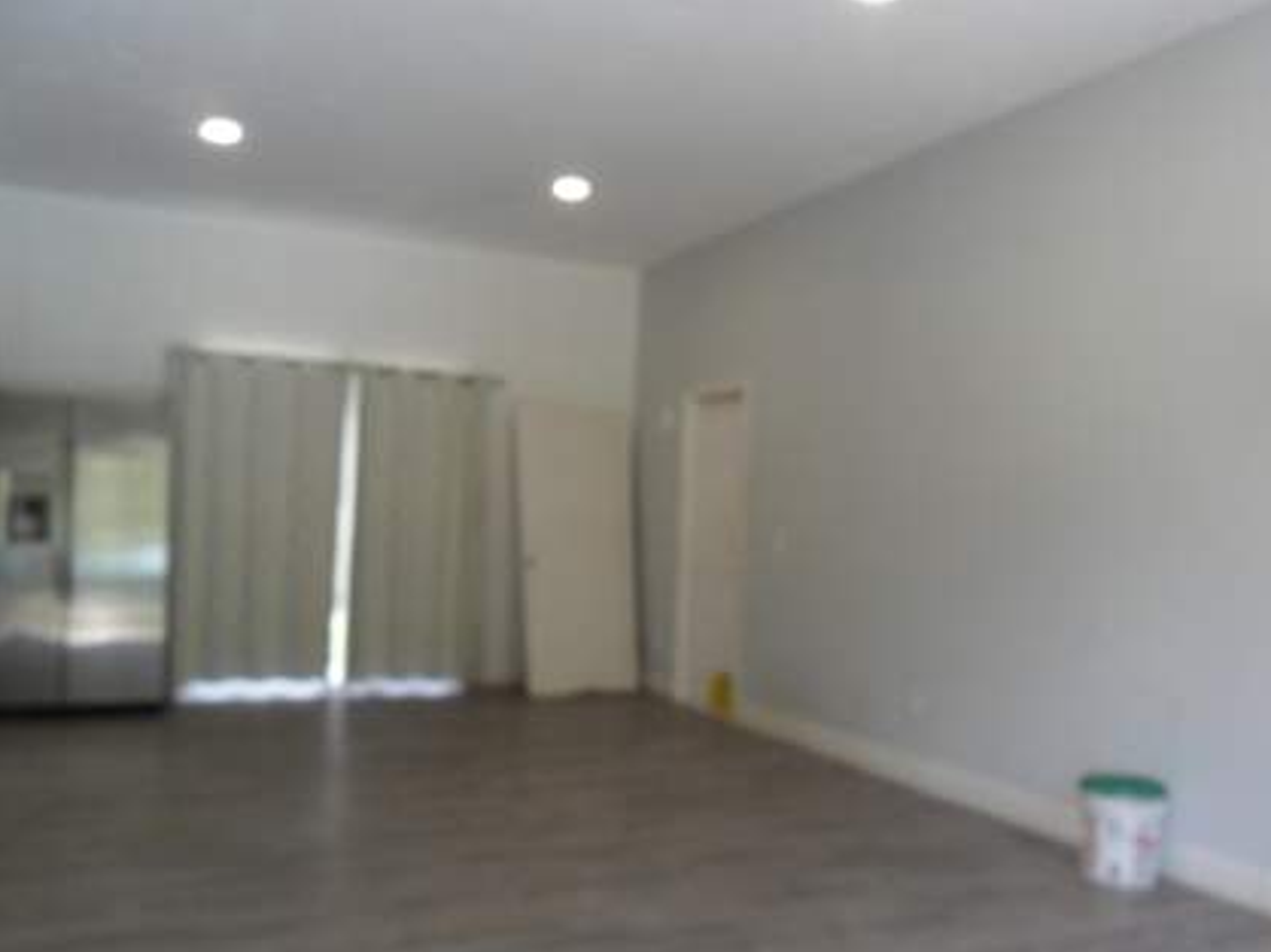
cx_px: 675
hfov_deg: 58.3
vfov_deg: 45.3
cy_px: 537
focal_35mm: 31
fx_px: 1138
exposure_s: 1/45
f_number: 3.5
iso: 100
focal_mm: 4.9
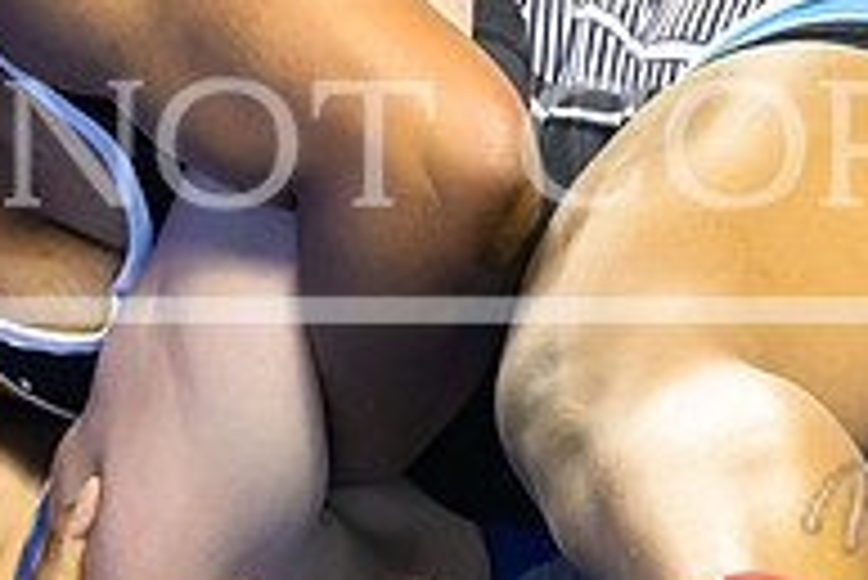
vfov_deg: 1.8
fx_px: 18096
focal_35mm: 750
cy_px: 359
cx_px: 84
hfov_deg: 2.7
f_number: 2.8
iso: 3200
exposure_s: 1/800
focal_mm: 195
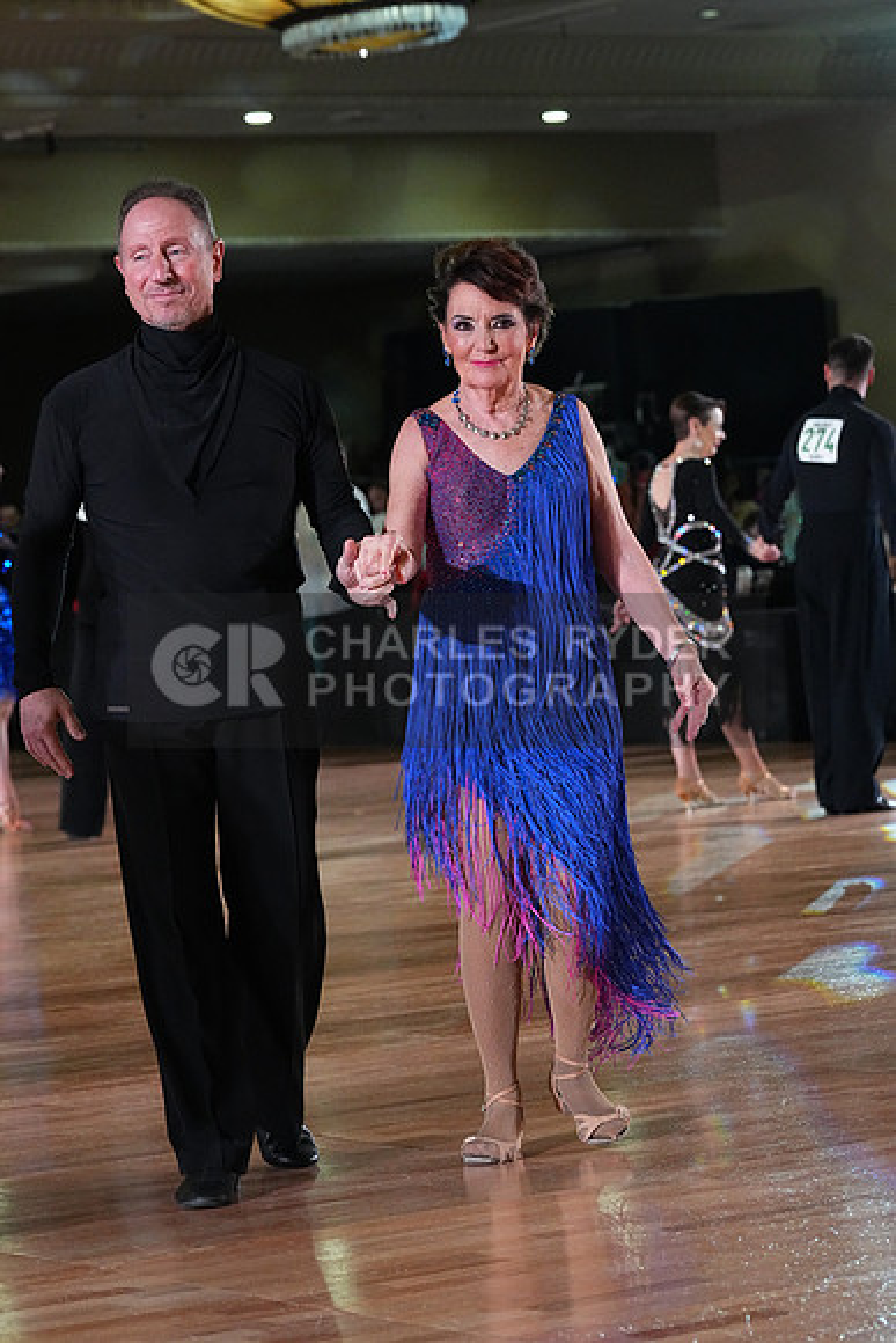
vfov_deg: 16.5
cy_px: 672
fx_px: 4626
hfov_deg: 11.1
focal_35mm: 124
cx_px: 448
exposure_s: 1/400
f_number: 6.3
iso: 8000
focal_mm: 124
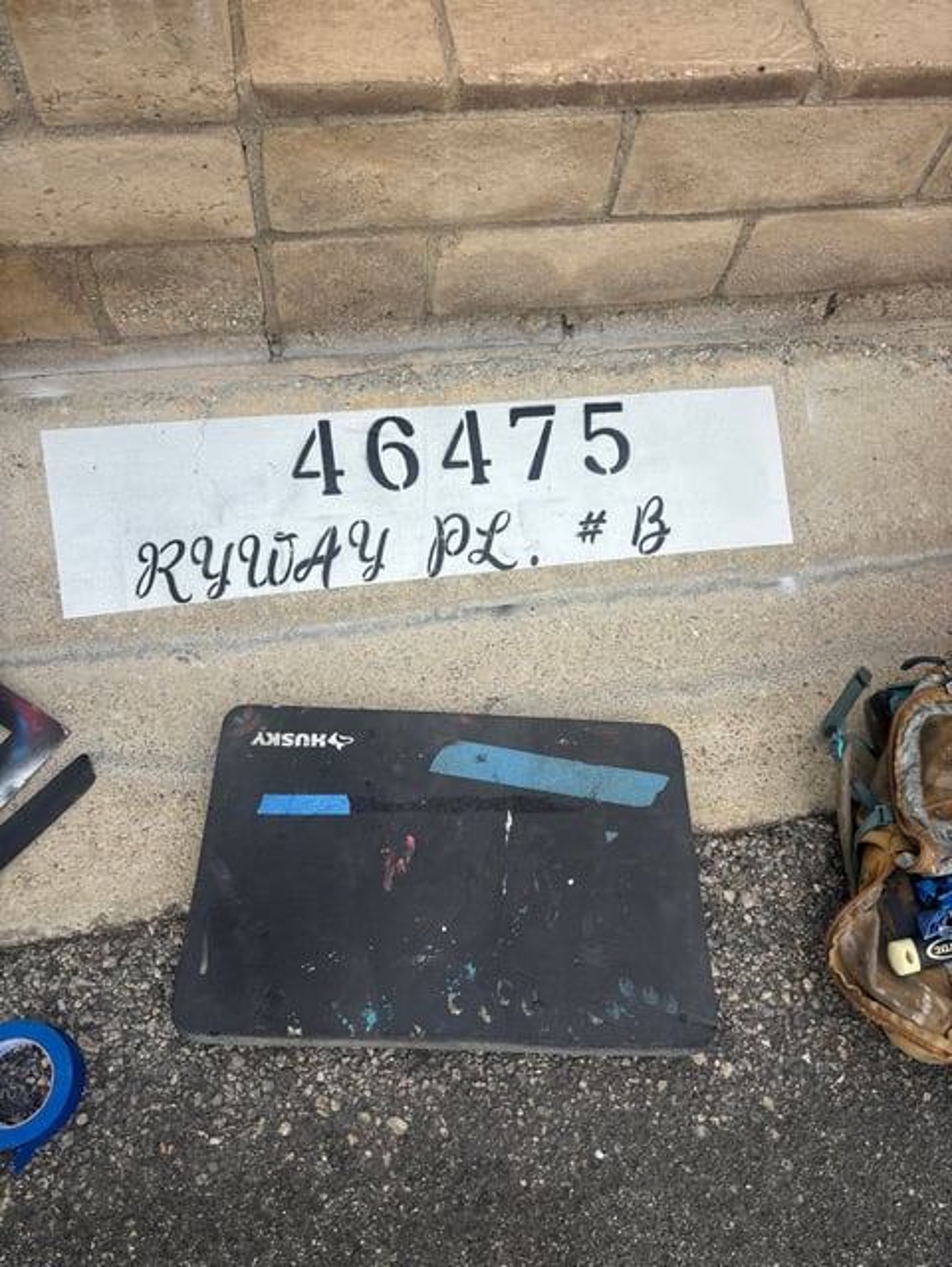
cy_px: 634
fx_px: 952
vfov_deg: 67.3
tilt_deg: -63.7
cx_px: 476
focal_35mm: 26
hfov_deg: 53.1
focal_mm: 5.96
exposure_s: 1/3106
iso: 50
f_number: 1.6
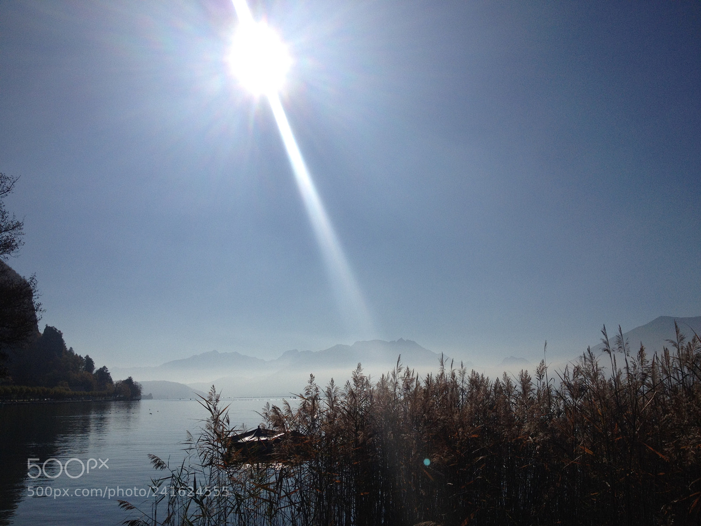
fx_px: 709
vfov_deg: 40.7
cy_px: 263
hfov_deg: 52.6
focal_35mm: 35
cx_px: 350
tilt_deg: +12.9
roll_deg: +1.1
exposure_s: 1/11111
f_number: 2.4
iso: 50
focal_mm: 4.28
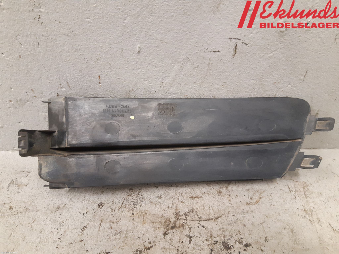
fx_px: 255
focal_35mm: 26
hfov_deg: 67.3
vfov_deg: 53.1
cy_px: 127
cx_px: 170
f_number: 1.7
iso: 320
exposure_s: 1/50
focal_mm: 3.93
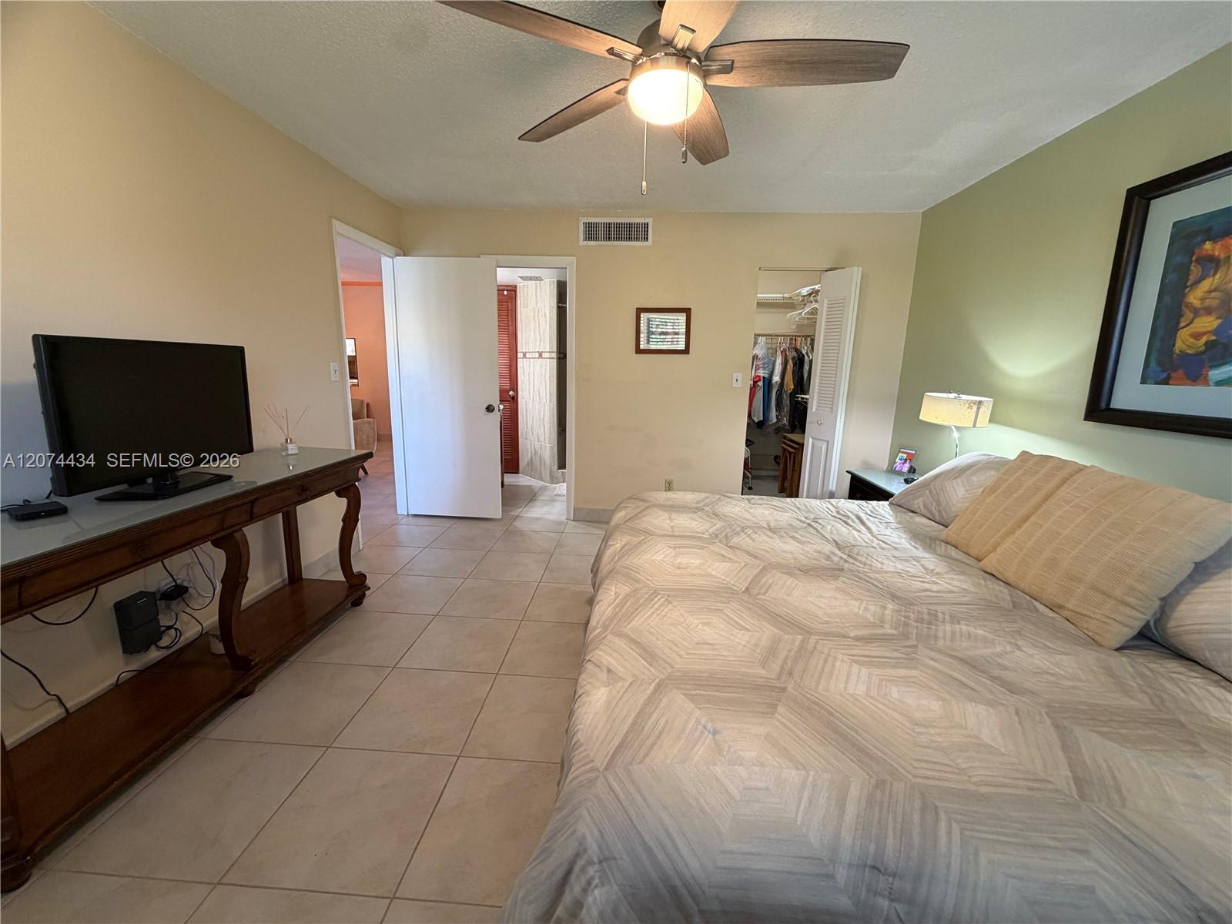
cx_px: 616
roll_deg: -0.9
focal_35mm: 14
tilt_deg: -11.3
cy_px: 462
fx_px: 498
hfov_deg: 102.1
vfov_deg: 85.7
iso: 200
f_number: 2.2
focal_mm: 2.22
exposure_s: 1/60
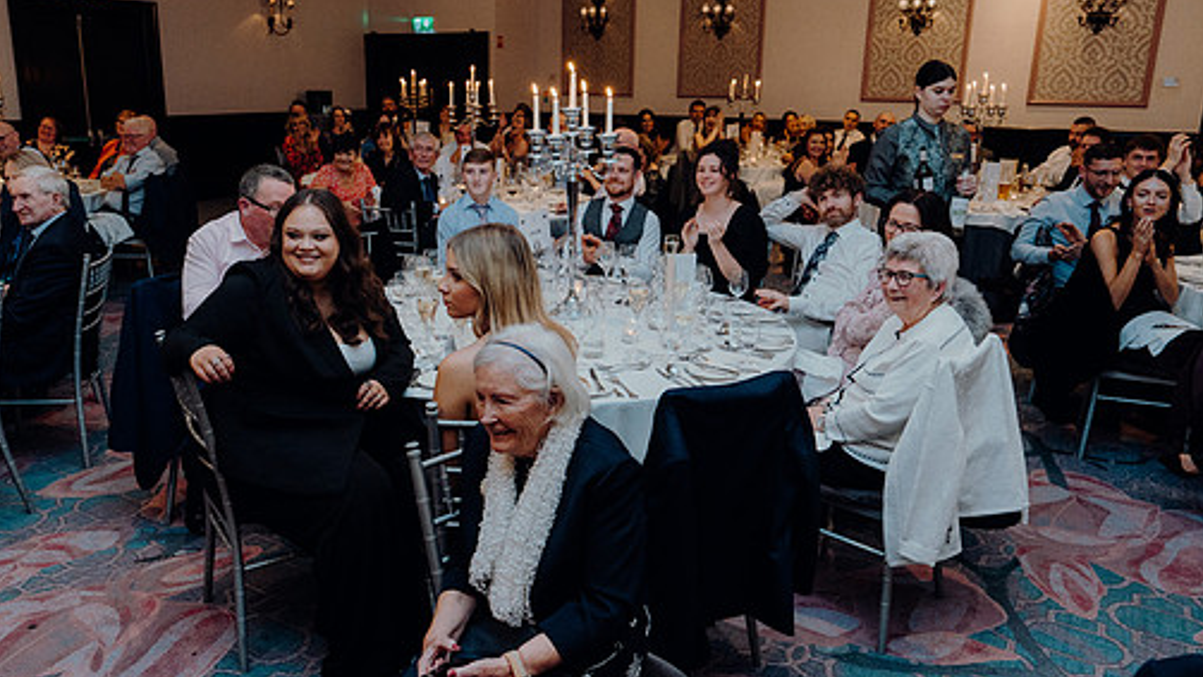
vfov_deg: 40.2
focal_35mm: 29
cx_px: 538
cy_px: 319
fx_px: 925
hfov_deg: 65.9
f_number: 3.5
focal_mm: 24
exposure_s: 1/160
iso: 2500
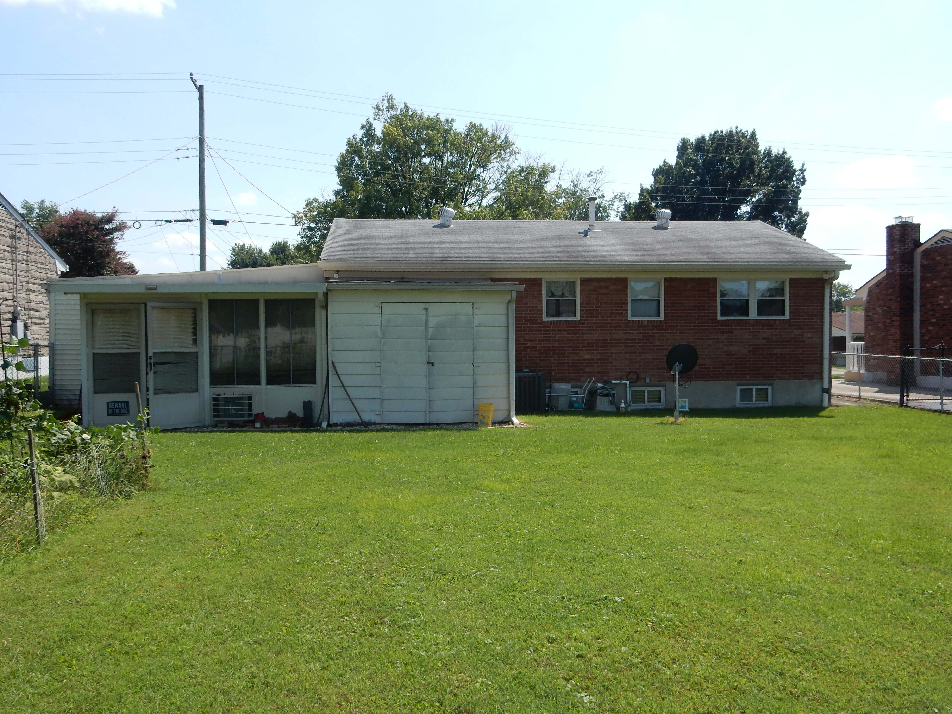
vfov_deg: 46.8
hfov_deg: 60.0
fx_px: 825
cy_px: 357
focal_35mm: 30
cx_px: 476
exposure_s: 1/1000
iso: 125
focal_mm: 5.4
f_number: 4
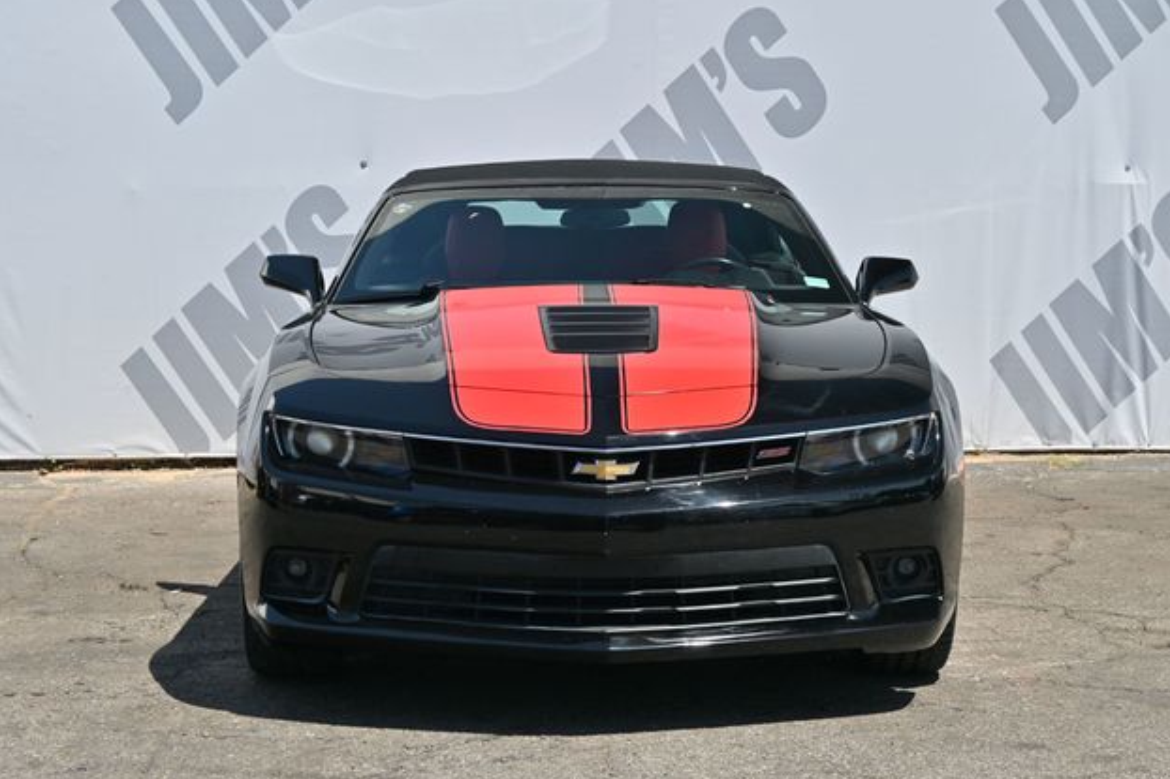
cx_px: 598
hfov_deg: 28.5
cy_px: 390
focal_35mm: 71
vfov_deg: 19.2
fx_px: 2306
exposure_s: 1/250
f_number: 6
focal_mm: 46
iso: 110
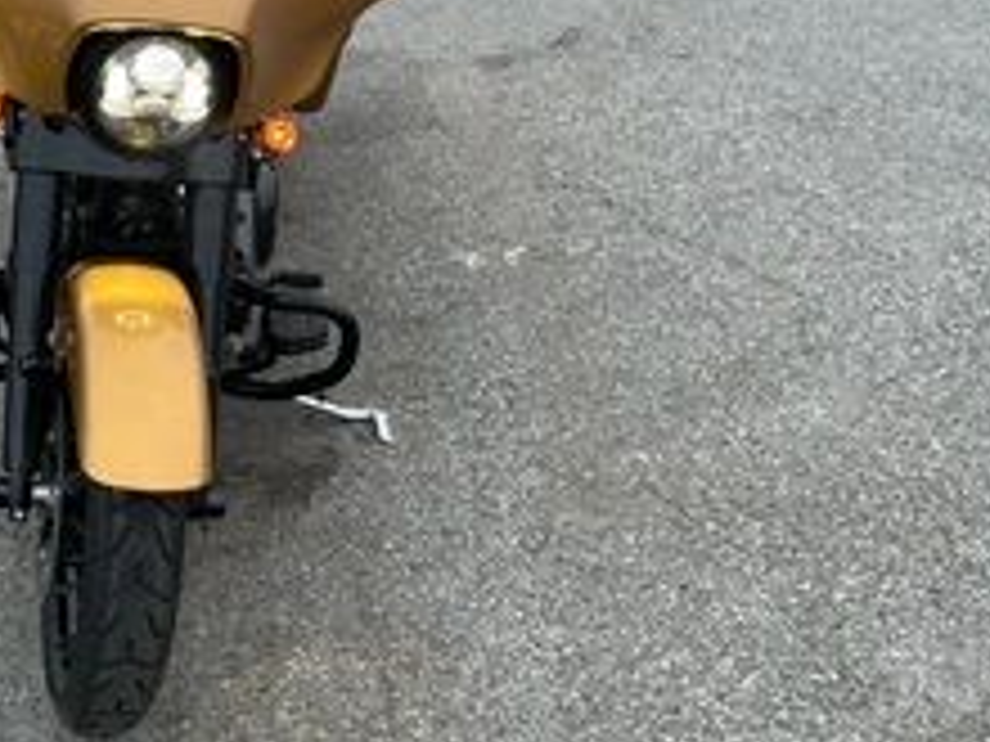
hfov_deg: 35.8
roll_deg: +8.5
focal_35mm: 51
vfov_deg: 28.2
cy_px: 198
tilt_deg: -25.1
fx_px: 1459
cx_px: 148
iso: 64
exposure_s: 1/95
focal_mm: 3
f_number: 1.8
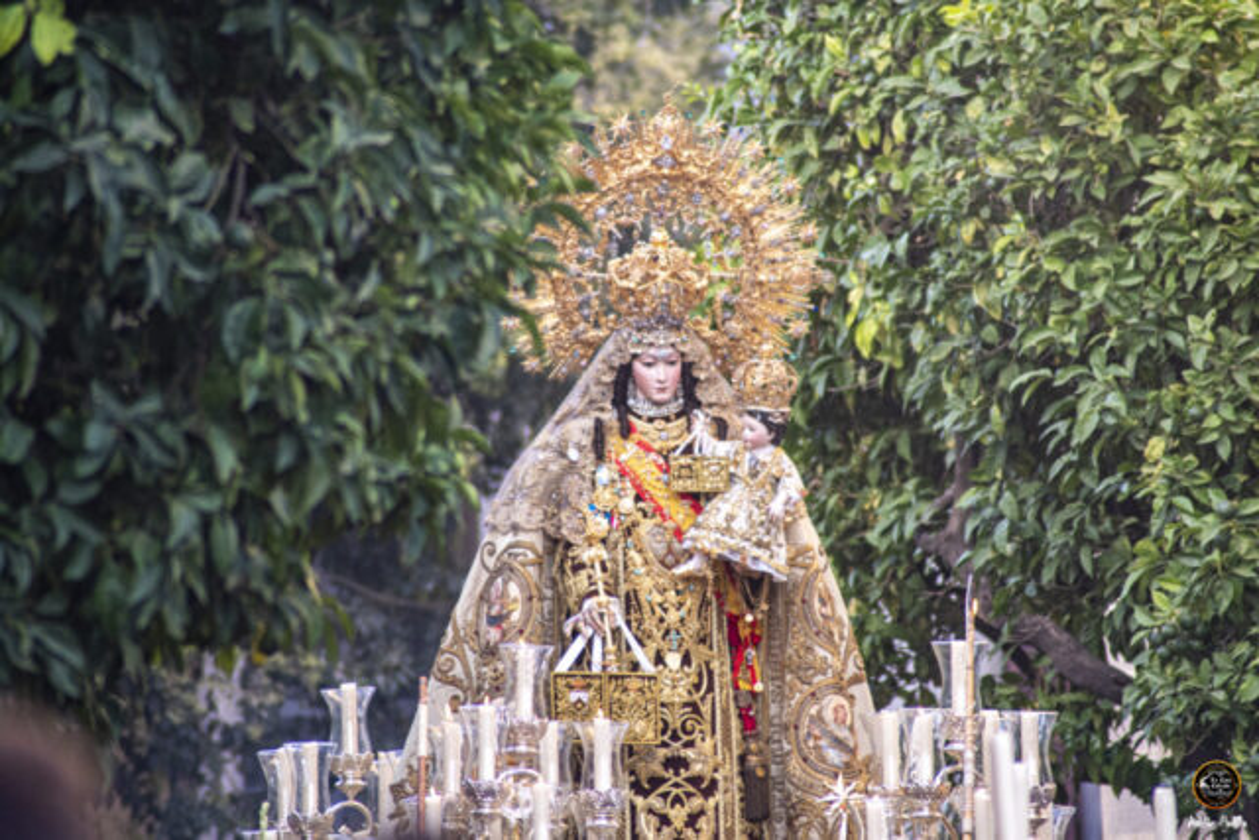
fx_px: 13641
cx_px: 630
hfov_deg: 5.3
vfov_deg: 3.5
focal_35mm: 390
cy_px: 420
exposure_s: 1/160
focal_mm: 260
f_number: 5
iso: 400
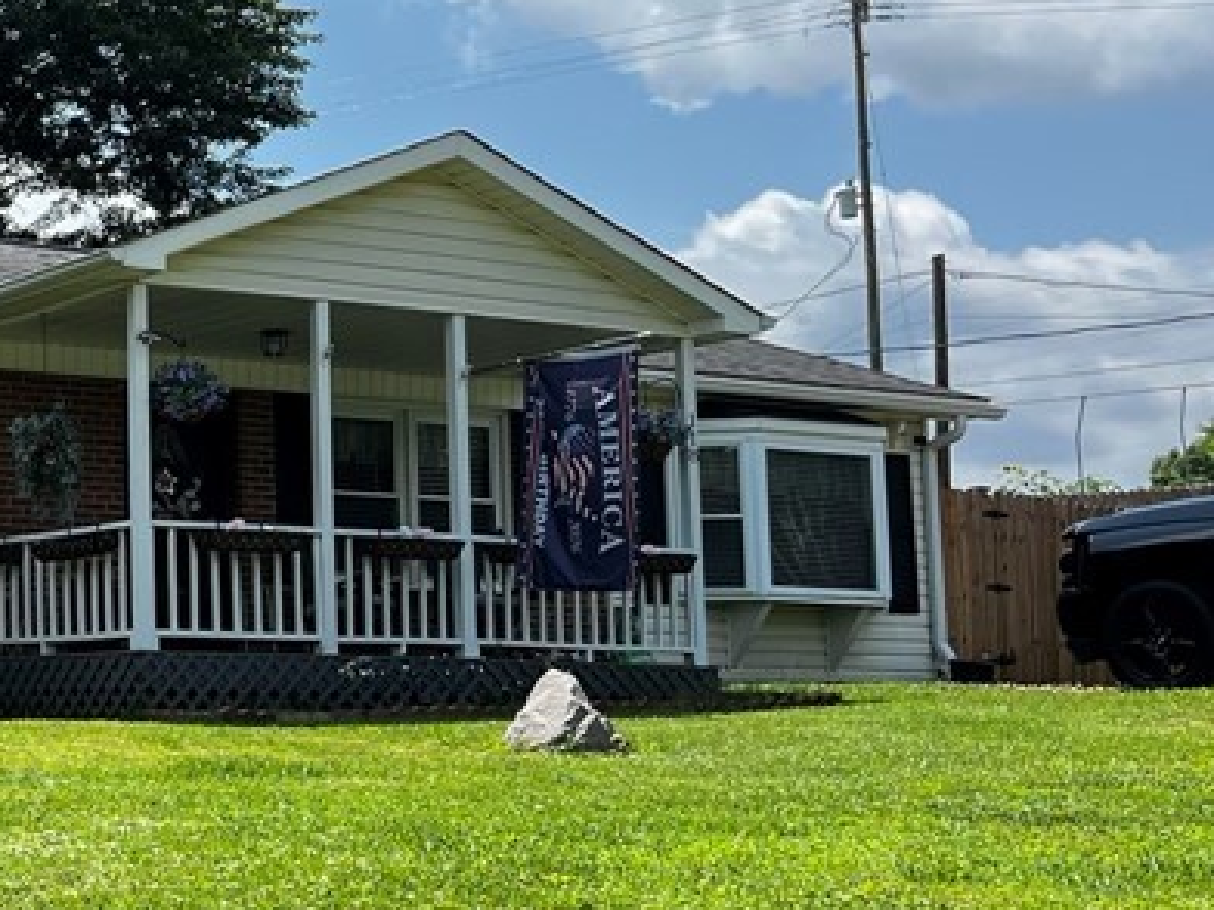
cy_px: 470
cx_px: -266
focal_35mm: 68
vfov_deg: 21.6
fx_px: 2385
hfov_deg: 25.5
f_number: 1.5
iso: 50
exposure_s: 1/2299
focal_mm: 5.7
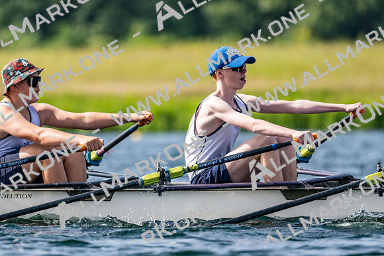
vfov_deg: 2.3
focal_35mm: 600
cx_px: 192
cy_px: 128
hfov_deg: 3.4
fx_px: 6396
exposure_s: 1/2500
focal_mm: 400
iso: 220
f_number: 4.5
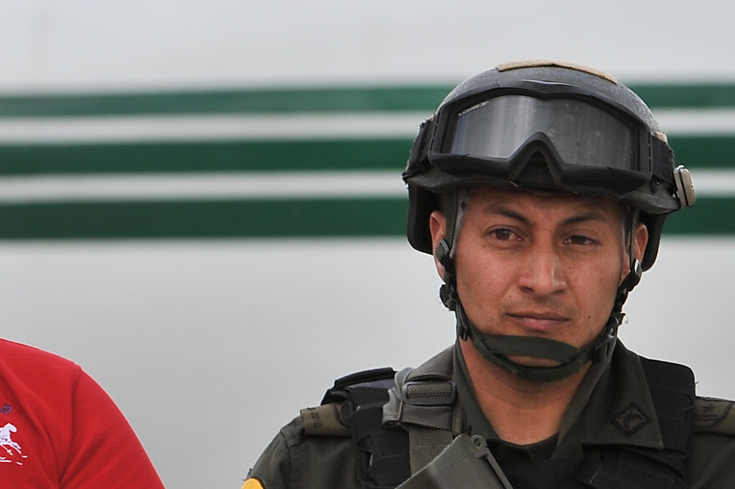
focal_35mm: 1008
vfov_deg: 1.4
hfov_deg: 2.0
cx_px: -198
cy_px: 397
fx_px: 20566
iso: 250
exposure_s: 1/500
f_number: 6.3
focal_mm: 310
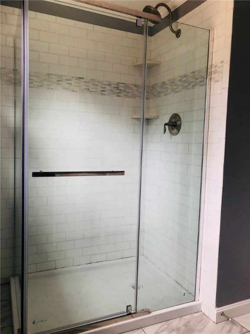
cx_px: 125
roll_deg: -1.9
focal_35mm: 28
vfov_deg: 63.4
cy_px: 167
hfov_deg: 49.7
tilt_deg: -4.1
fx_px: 270
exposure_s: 1/30
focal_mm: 3.99
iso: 25
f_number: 1.8
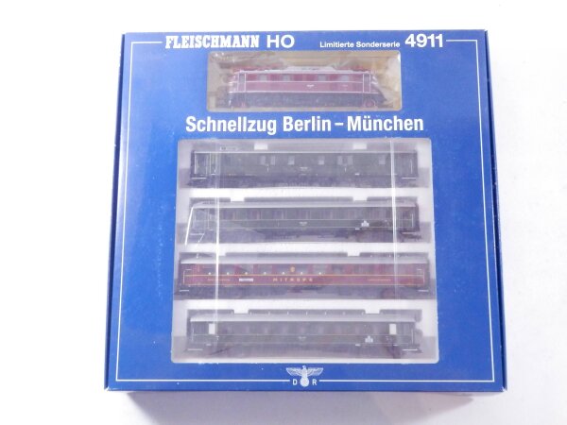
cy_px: 212
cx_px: 284
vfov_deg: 36.0
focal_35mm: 40
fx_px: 655
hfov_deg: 46.8
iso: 1250
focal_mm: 7.3
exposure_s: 1/160
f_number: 3.7
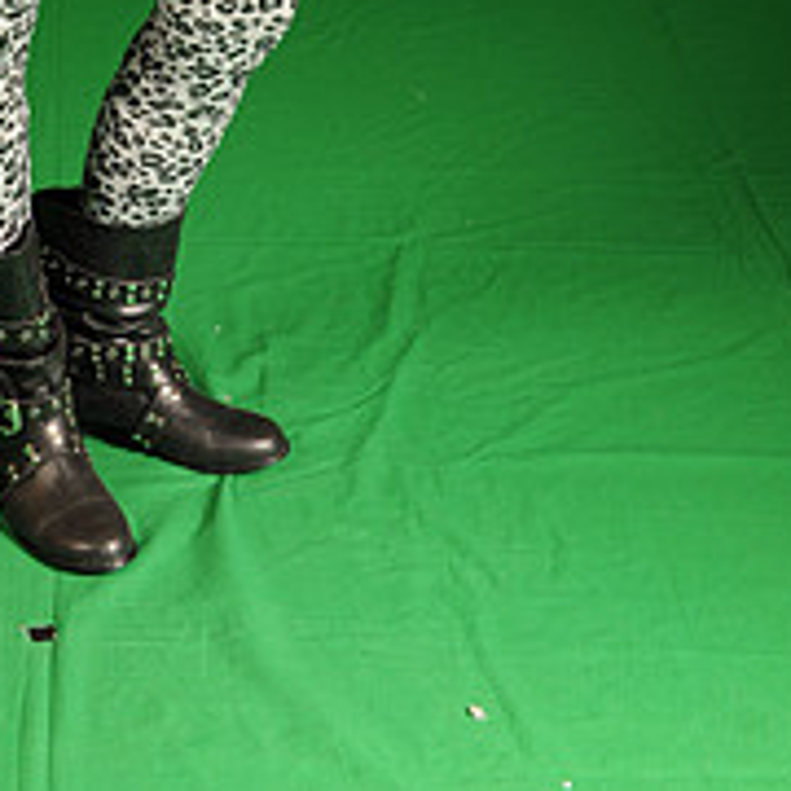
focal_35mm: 115
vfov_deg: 14.0
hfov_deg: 14.9
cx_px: -22
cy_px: -475
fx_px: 2973
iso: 200
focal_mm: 42
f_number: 10
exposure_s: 1/200
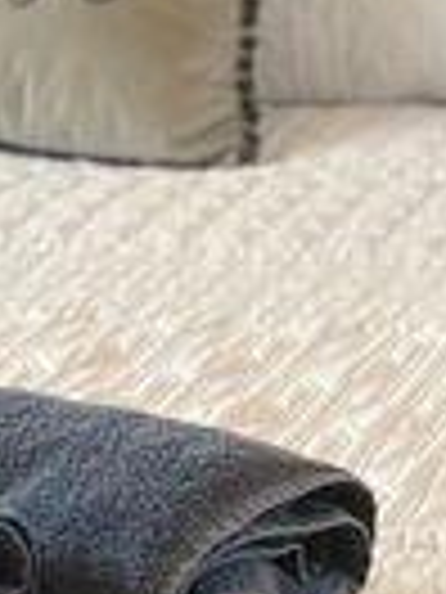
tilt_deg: -19.4
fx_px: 3470
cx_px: -117
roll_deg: +4.5
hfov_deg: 7.3
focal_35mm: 202
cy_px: 518
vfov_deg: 9.8
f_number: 1.6
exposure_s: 1/122
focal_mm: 5.1
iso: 100
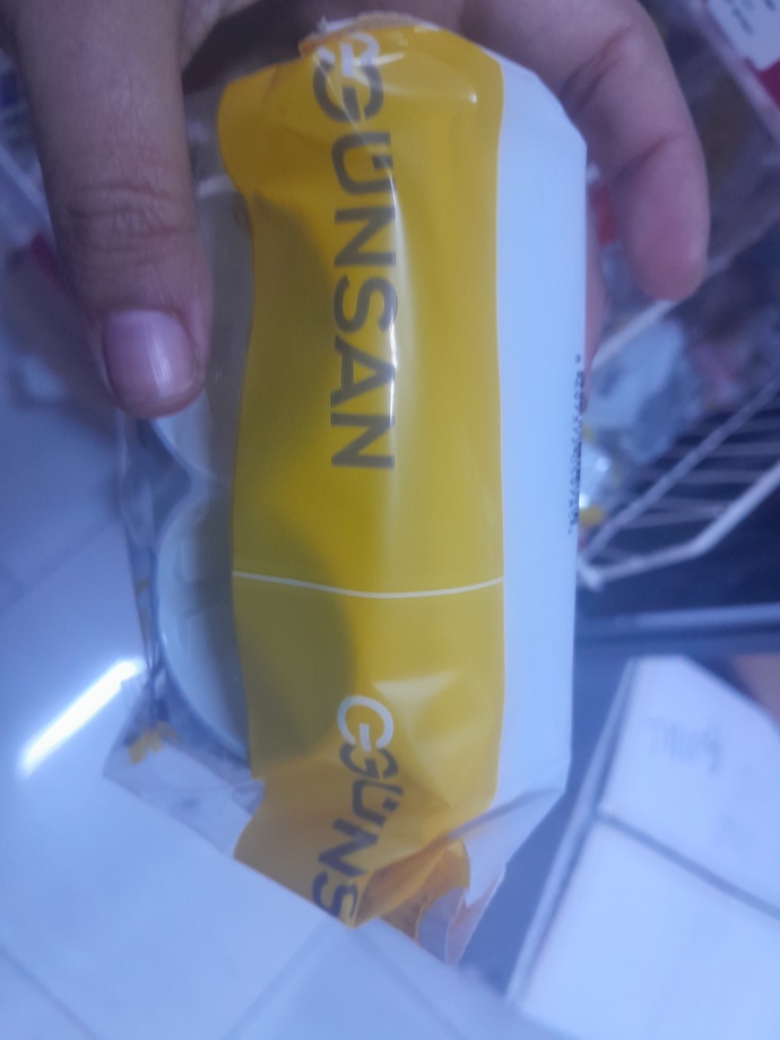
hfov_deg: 53.1
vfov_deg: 67.3
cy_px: 520
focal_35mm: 26
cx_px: 390
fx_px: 781
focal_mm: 3.98
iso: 250
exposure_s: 1/50
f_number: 1.8
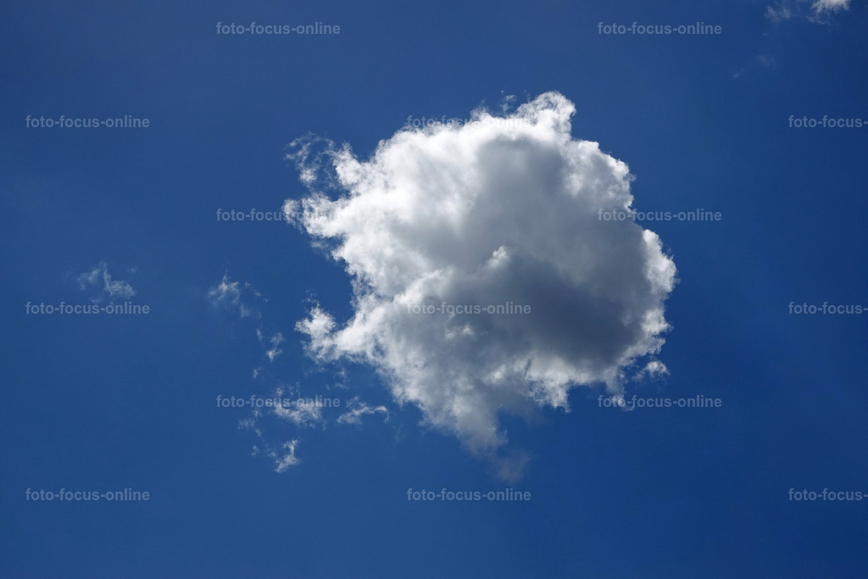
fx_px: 1736
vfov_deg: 18.9
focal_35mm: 72
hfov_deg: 28.1
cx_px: 434
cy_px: 290
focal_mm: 26.42
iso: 100
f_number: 7.1
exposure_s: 1/1000
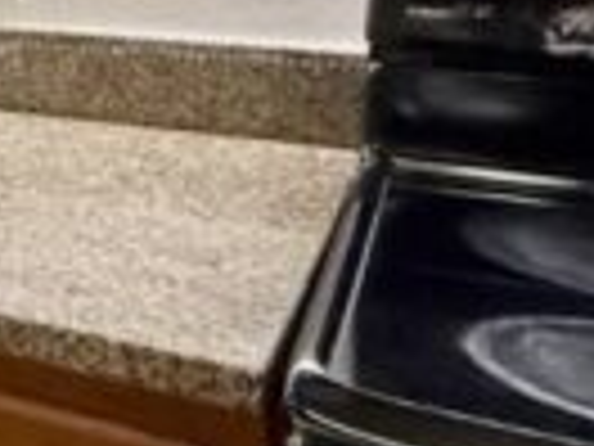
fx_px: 1167
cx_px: -432
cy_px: 0
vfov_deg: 20.9
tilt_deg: -6.8
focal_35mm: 68
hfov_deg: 21.0
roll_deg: +1.6
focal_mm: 2.22
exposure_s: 1/120
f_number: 2.2
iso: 500
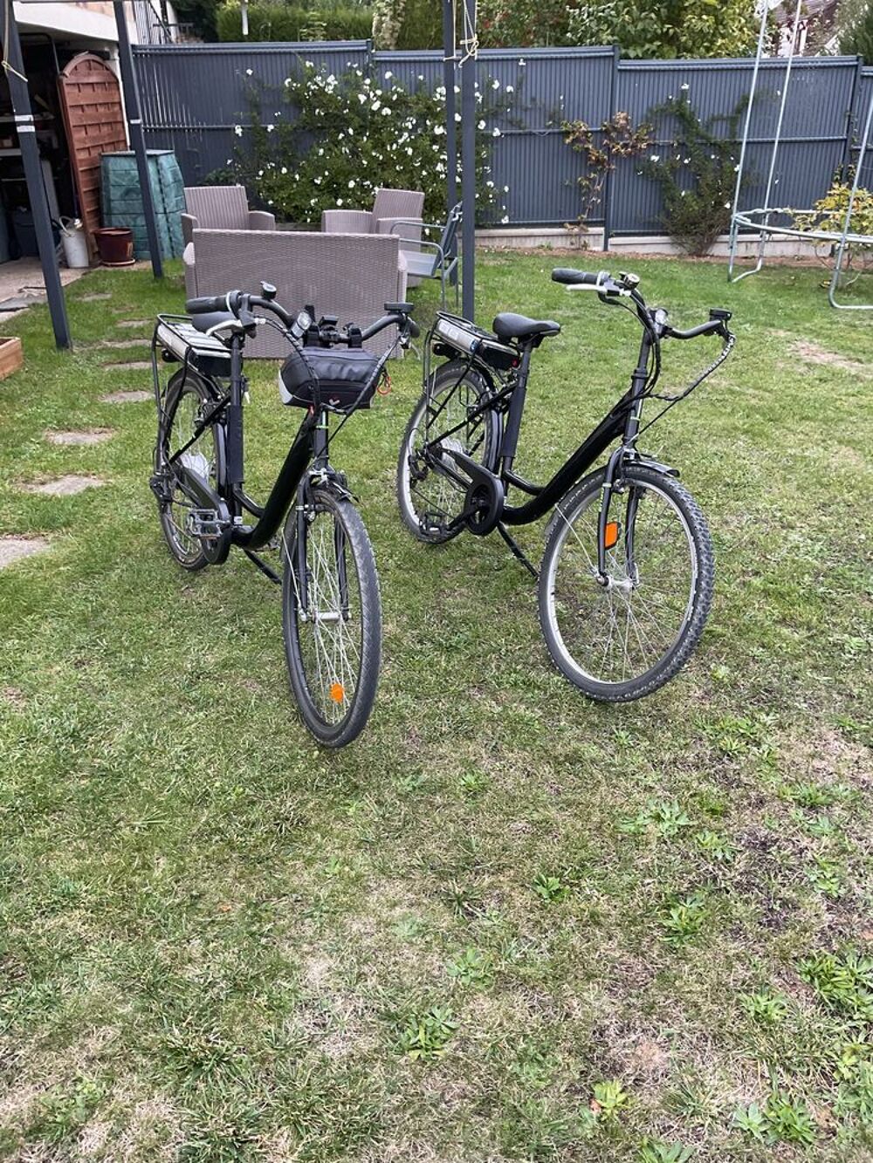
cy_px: 582
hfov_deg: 48.2
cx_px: 436
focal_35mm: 29
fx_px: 975
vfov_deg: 61.7
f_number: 1.8
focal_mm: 3
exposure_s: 1/120
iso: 64
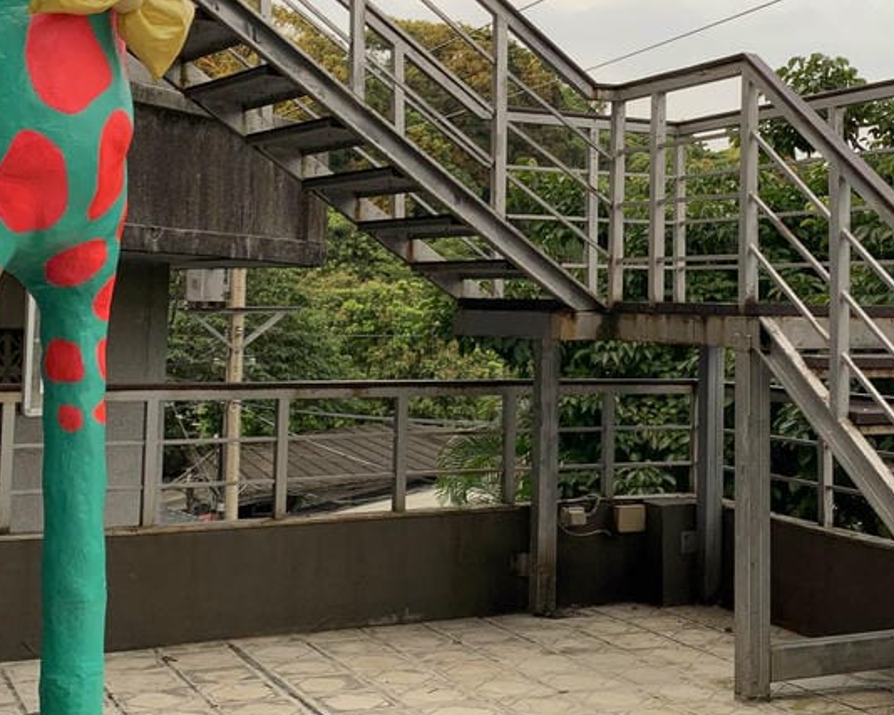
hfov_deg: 32.8
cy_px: 218
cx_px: 583
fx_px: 1508
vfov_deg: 26.5
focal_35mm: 57
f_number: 1.8
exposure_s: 1/126
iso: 25
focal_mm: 4.25
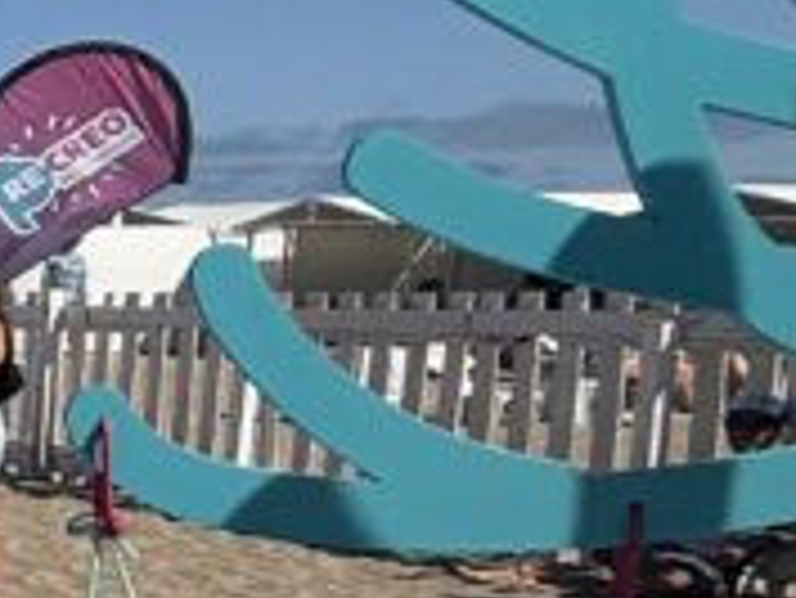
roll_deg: +0.0
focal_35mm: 81
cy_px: 504
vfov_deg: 18.0
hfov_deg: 13.8
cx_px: -1255
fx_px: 1864
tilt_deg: -6.9
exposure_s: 1/4762
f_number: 2.2
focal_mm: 2.22
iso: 50
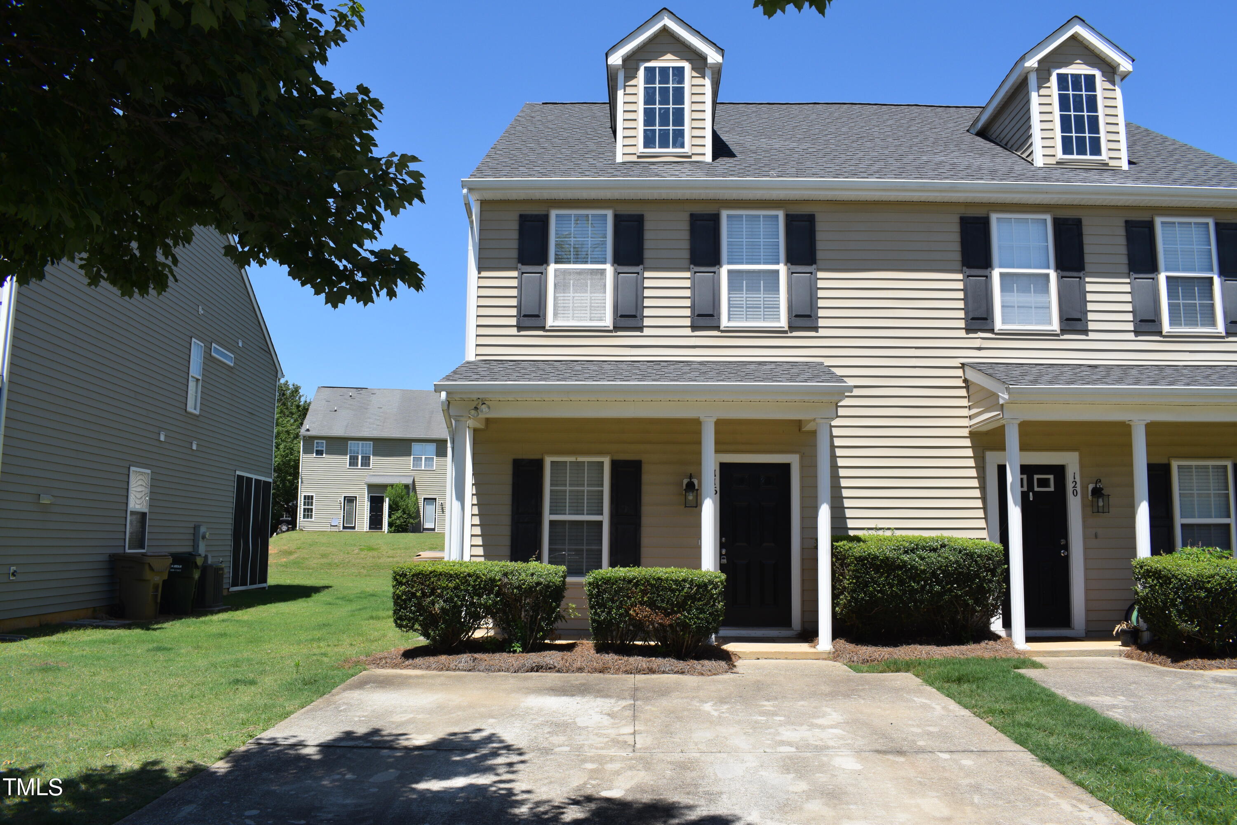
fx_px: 928
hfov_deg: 67.4
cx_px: 618
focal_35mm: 27
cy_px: 412
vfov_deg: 47.9
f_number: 10
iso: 200
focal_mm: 18
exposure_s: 1/400
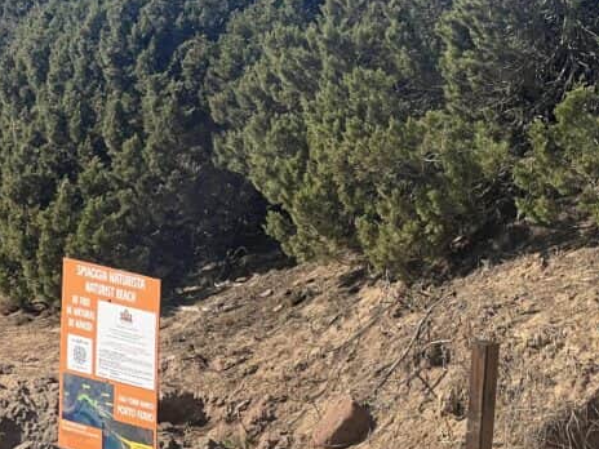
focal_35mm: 170
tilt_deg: +0.7
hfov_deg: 11.6
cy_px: 297
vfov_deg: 8.7
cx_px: 287
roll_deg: -0.7
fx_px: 2942
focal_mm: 9
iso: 32
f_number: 2.8
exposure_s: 1/677
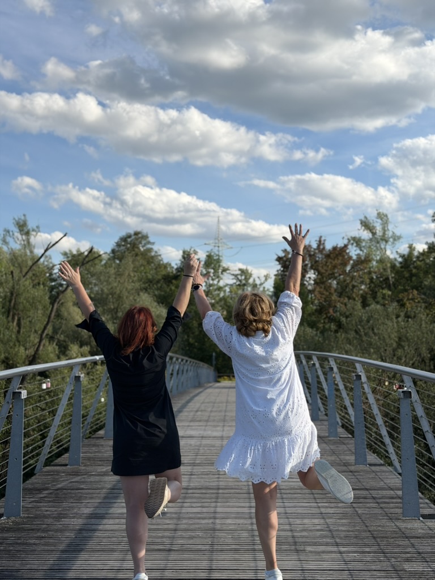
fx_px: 804
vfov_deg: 39.7
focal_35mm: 48
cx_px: 218
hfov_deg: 30.3
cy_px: 290
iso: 64
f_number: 1.78
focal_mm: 6.76
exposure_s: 1/5208
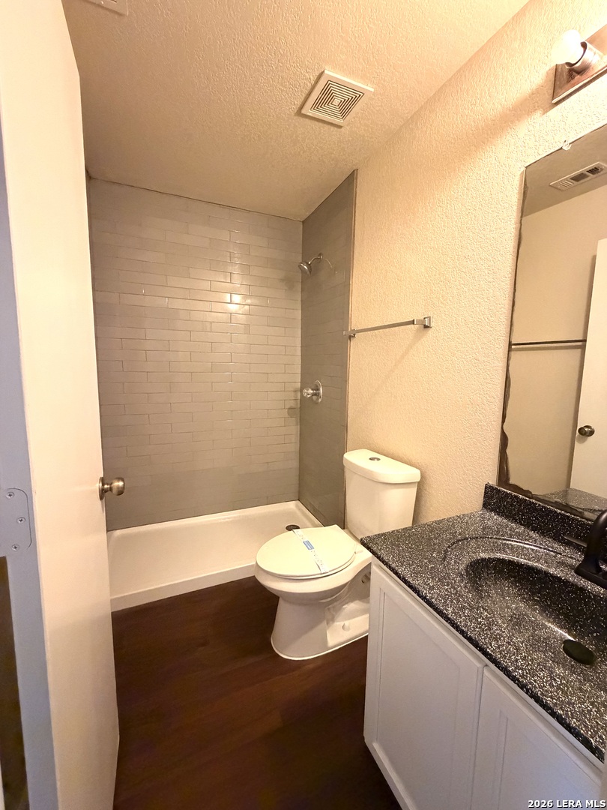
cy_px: 405
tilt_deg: -5.9
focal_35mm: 14
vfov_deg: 102.1
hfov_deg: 85.7
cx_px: 304
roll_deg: -0.9
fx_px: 327
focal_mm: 2.22
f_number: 2.2
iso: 1250
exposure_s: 1/60
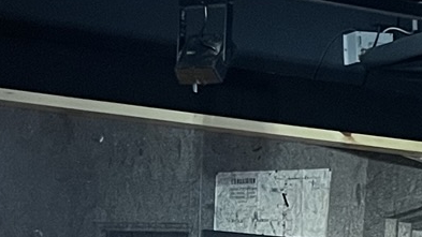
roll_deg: -1.9
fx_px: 1611
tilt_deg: -7.3
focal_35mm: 144
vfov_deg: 7.8
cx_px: 280
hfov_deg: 14.9
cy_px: 586
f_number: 1.6
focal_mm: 5.1
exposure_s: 1/33
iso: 400
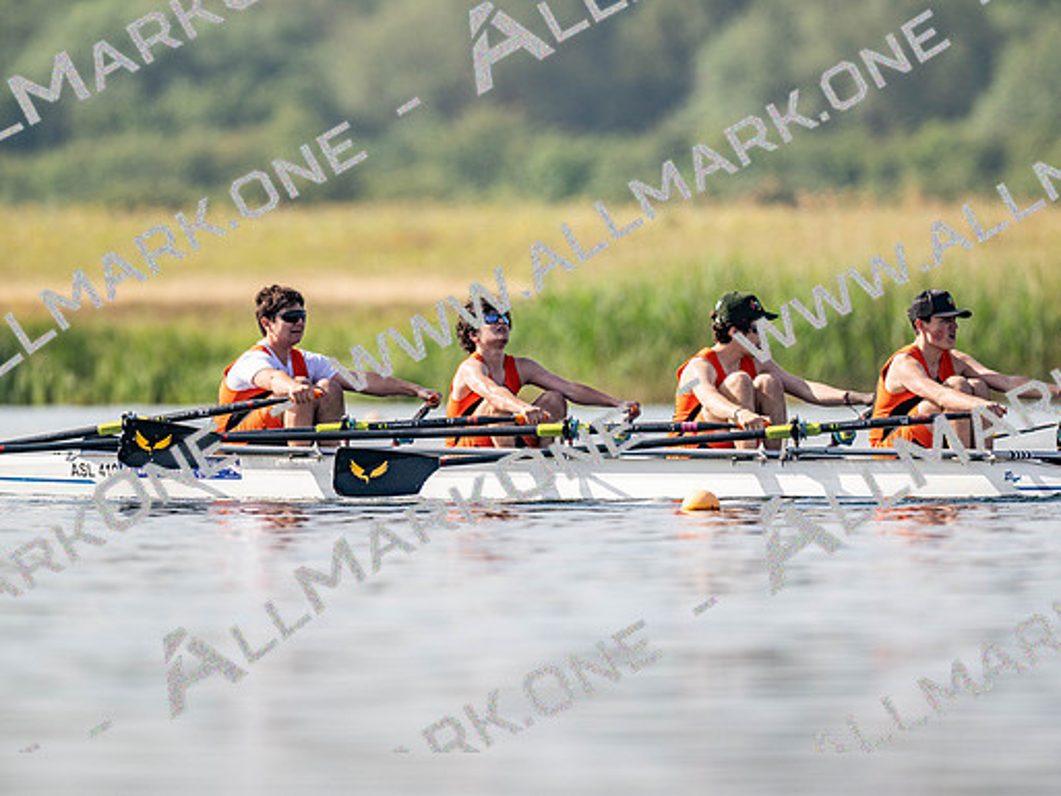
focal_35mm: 652
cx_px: 583
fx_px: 19989
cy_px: 398
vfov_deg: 2.3
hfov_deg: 3.0
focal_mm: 600
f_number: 5
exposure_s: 1/2500
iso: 220
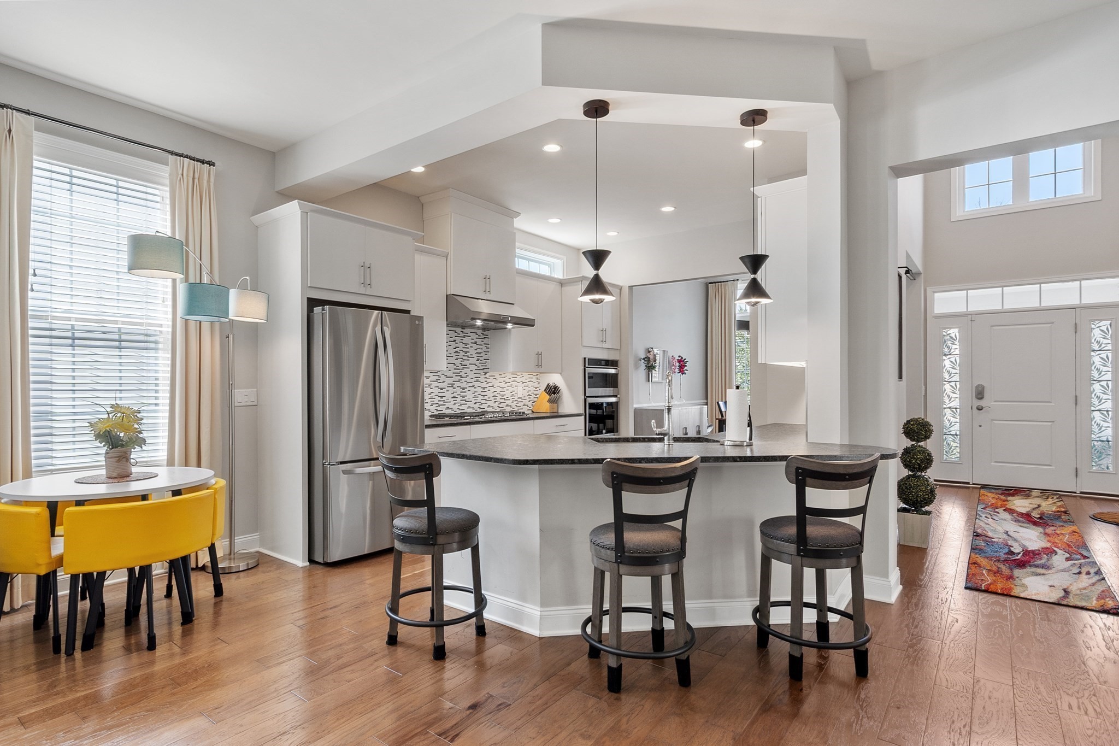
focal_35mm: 18
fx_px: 559
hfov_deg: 90.0
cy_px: 373
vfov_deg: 67.4
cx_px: 560
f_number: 8
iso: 320
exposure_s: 1/2.5
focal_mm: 12
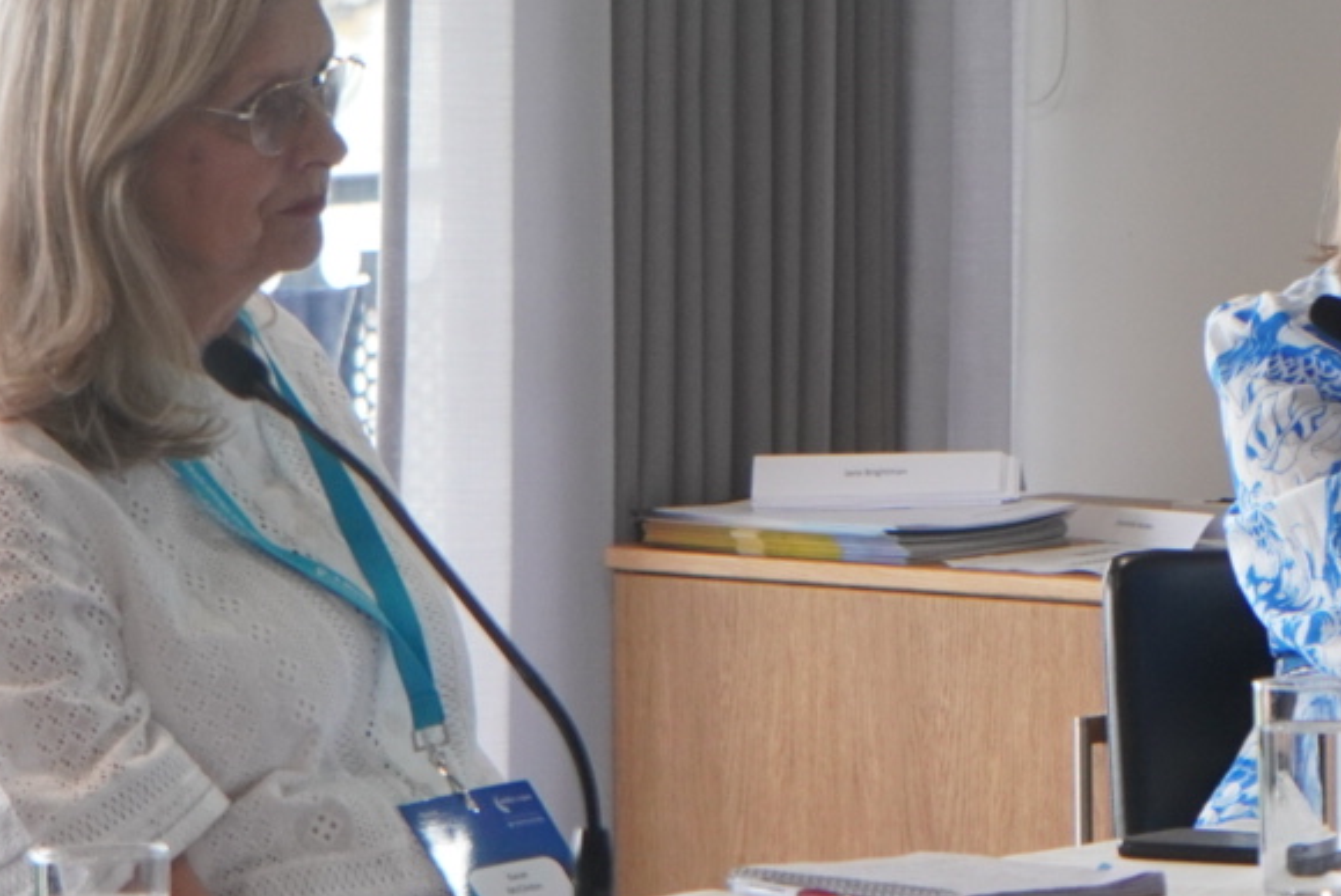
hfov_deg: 7.0
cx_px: 1355
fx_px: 10922
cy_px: 396
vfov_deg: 4.7
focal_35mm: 293
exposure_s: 1/100
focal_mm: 70
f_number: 5.6
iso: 800
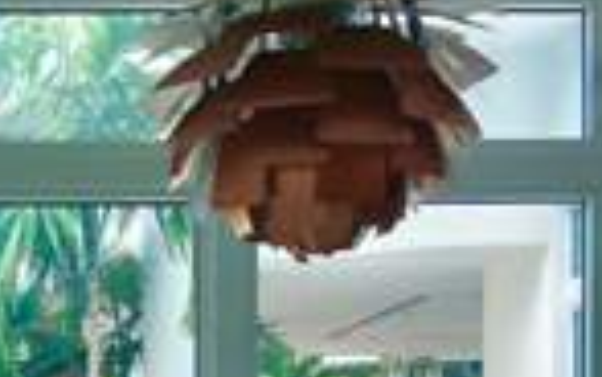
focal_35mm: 97
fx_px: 1592
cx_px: 90
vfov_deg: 13.1
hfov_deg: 21.1
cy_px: 459
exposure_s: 1/120
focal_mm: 4
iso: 25
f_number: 1.8
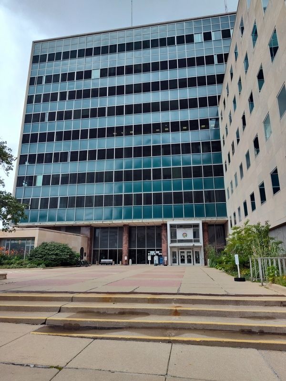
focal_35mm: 23
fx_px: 253
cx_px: 143
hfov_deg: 58.9
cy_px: 190
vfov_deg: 73.9
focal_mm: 5.56
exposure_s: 1/886
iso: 100
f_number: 1.8
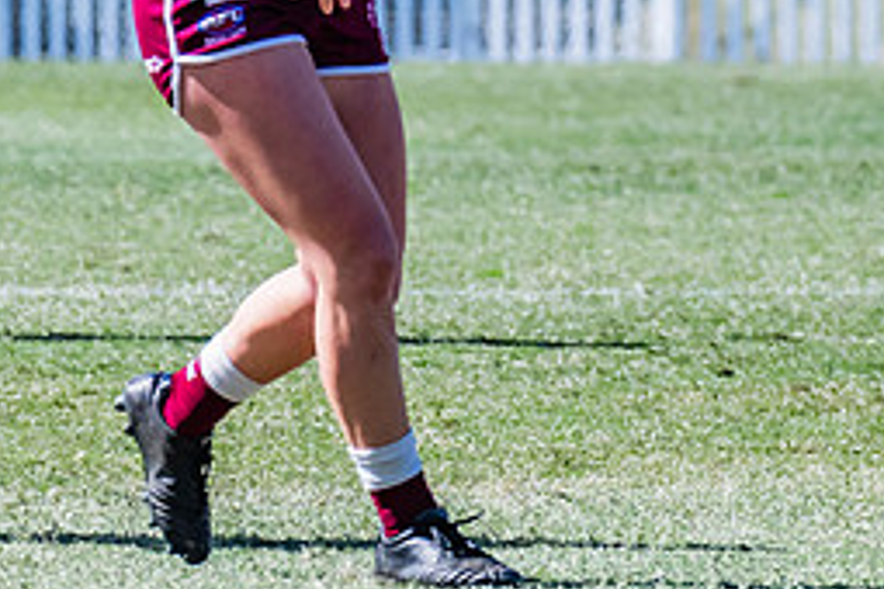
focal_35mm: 1210
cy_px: 21
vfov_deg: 1.1
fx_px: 29710
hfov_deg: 1.7
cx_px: 1450
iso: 800
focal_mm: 290
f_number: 8
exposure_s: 1/1600
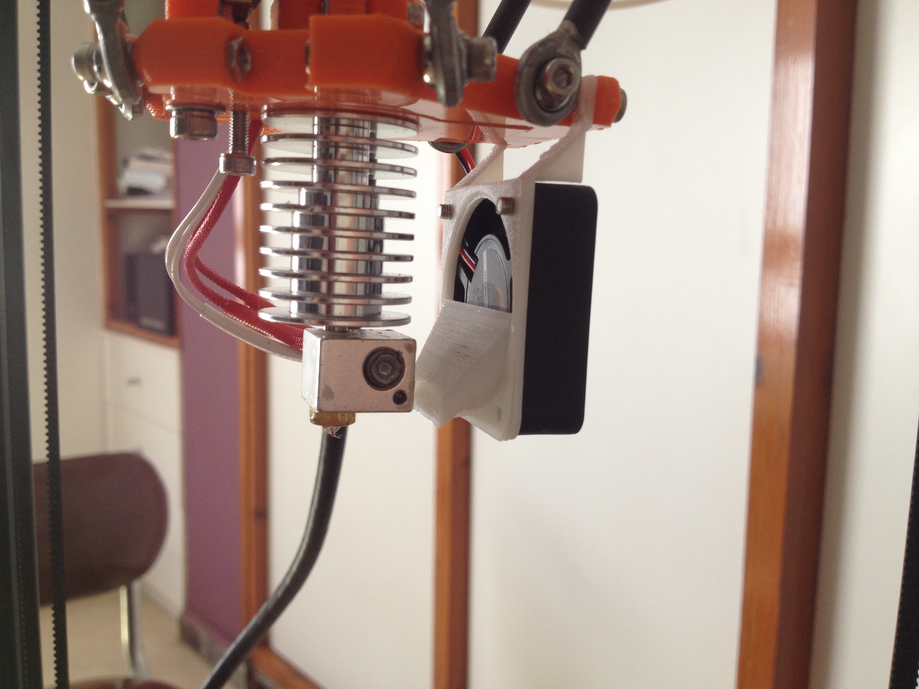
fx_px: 929
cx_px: 460
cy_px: 344
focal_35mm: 35
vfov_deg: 40.7
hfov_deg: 52.6
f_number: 2.4
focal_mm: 4.28
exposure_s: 1/40
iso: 64
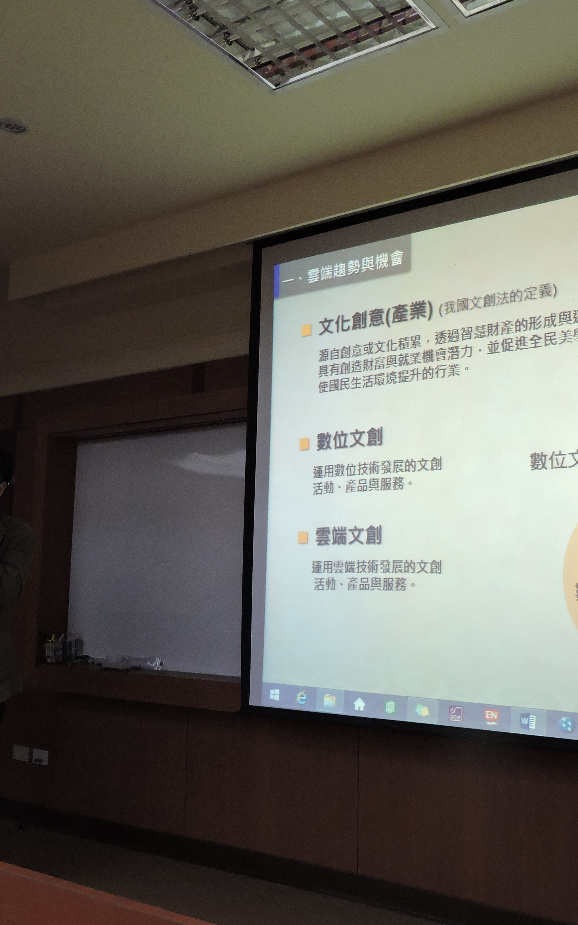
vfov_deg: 56.7
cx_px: 379
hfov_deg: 36.9
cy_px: 462
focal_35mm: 34
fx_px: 857
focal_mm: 4.3
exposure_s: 1/25
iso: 400
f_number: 3.3
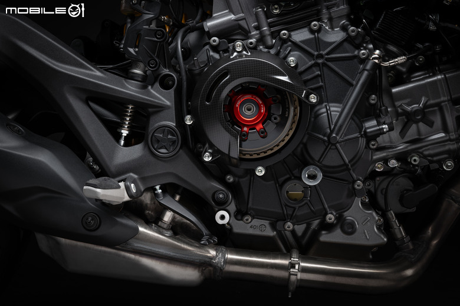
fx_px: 613
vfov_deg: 28.1
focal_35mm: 48
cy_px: 153
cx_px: 230
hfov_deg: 41.1
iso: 100
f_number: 11
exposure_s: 1/160
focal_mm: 48
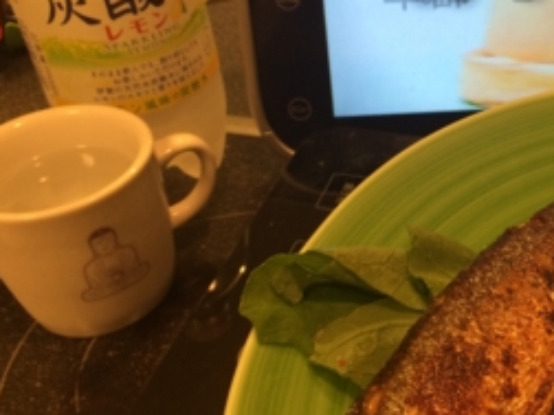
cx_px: 429
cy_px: 202
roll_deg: +2.3
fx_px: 736
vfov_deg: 31.5
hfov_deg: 39.9
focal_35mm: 46
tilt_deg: -39.3
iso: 125
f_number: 2.2
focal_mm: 4.15
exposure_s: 1/30
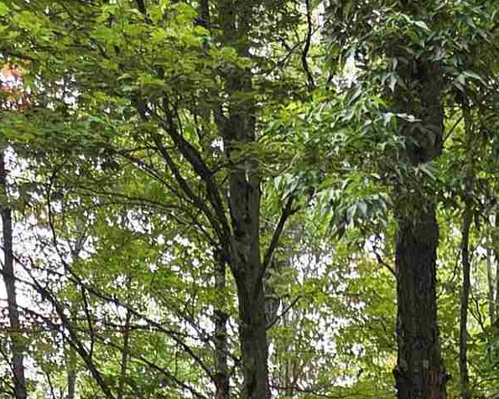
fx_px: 1713
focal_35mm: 116
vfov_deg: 11.4
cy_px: 914
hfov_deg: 15.3
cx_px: 761
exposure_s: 1/180
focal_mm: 5.4
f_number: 1.8
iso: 32
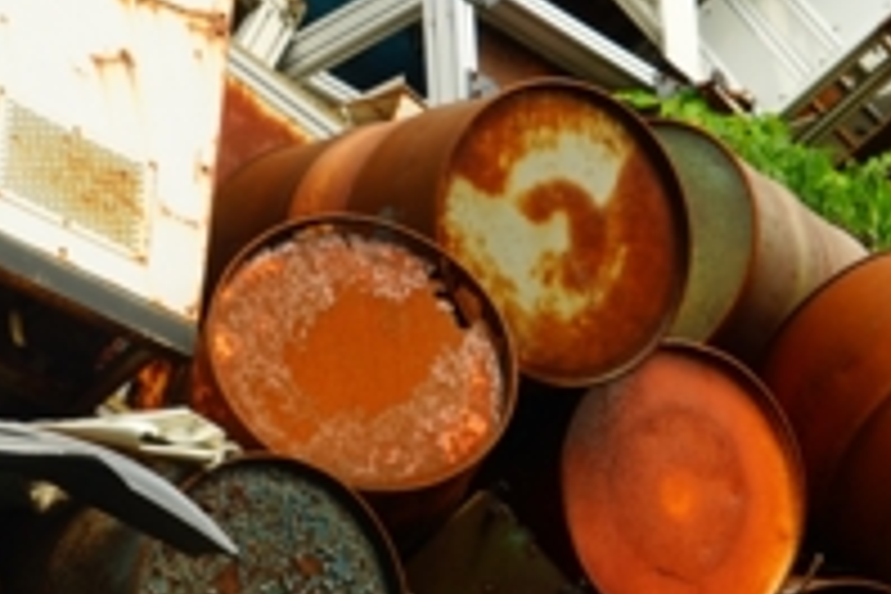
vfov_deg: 6.4
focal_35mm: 214
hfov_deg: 9.6
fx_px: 5296
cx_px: 50
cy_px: 274
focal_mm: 53
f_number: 10
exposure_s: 1/100
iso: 100
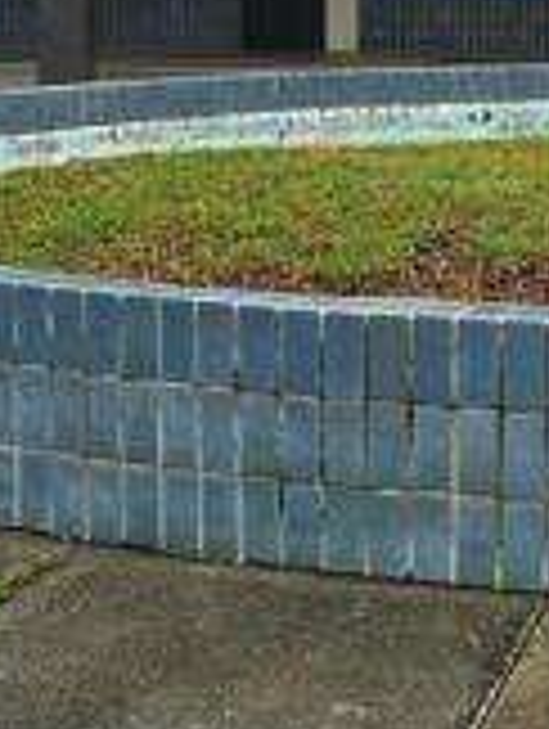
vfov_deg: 18.9
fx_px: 2151
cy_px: 72
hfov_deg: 14.2
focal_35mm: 102
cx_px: 590
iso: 20
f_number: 1.7
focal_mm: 6.3
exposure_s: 1/180
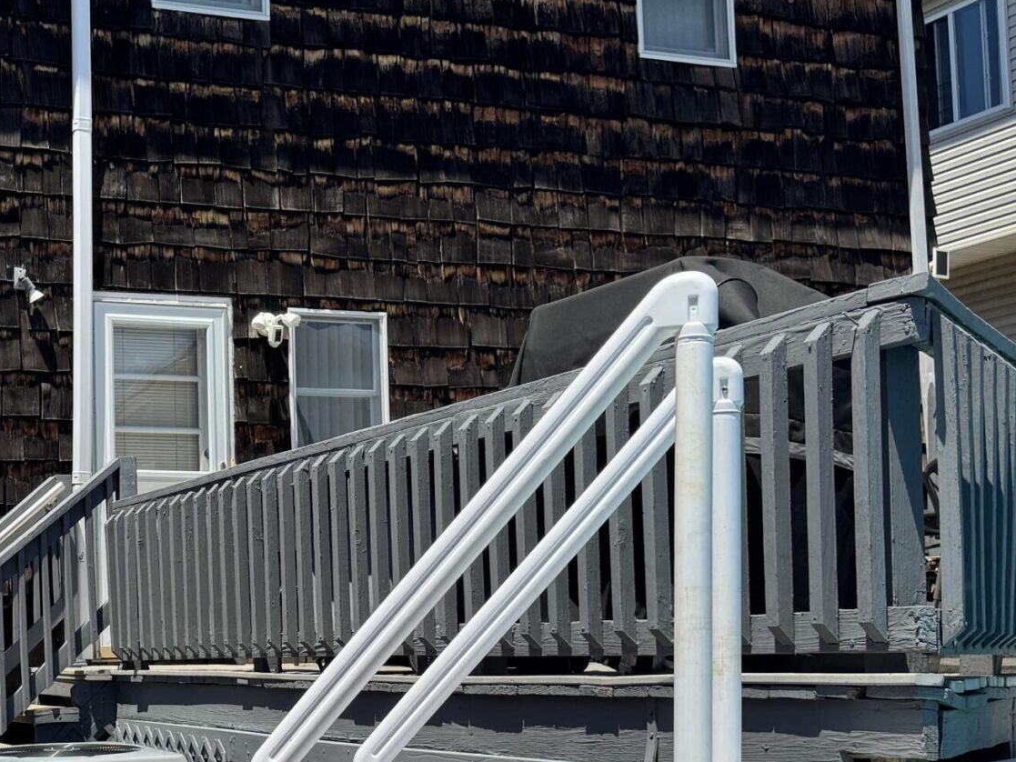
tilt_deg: +4.2
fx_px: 1614
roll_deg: +0.6
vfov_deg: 26.4
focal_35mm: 55
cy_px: 520
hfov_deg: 32.6
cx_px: 38
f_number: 1.78
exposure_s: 1/2959
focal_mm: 6.76
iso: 80
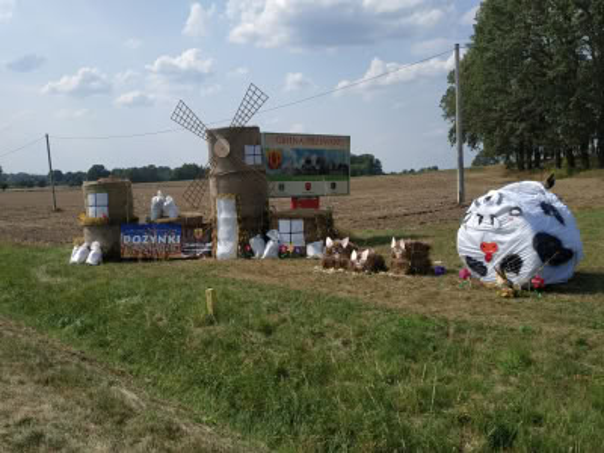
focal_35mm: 24
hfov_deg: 71.6
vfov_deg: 56.8
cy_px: 226
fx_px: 419
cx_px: 302
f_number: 1.9
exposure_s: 1/2779
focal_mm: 3.94
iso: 100
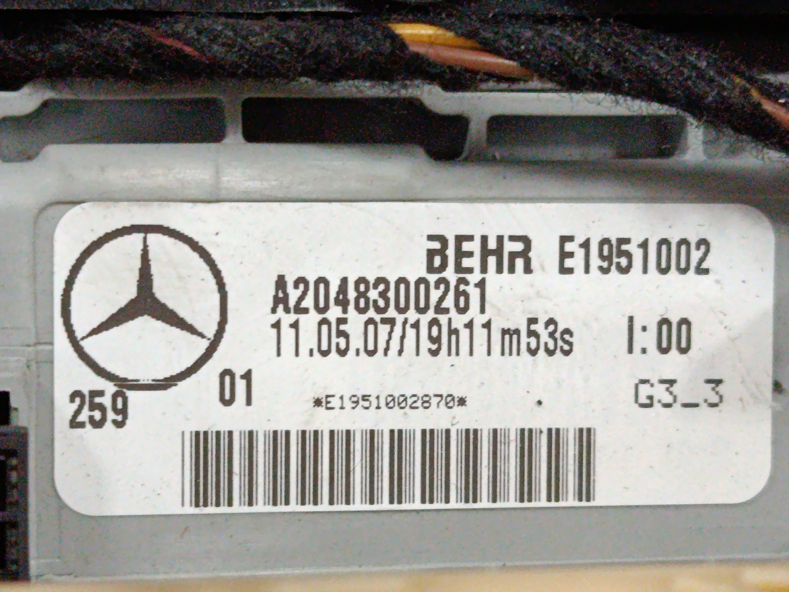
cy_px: 296
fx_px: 2211
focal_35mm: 97
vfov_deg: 15.2
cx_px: 394
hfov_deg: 20.2
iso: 916
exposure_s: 1/50
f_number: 1.7
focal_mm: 5.24
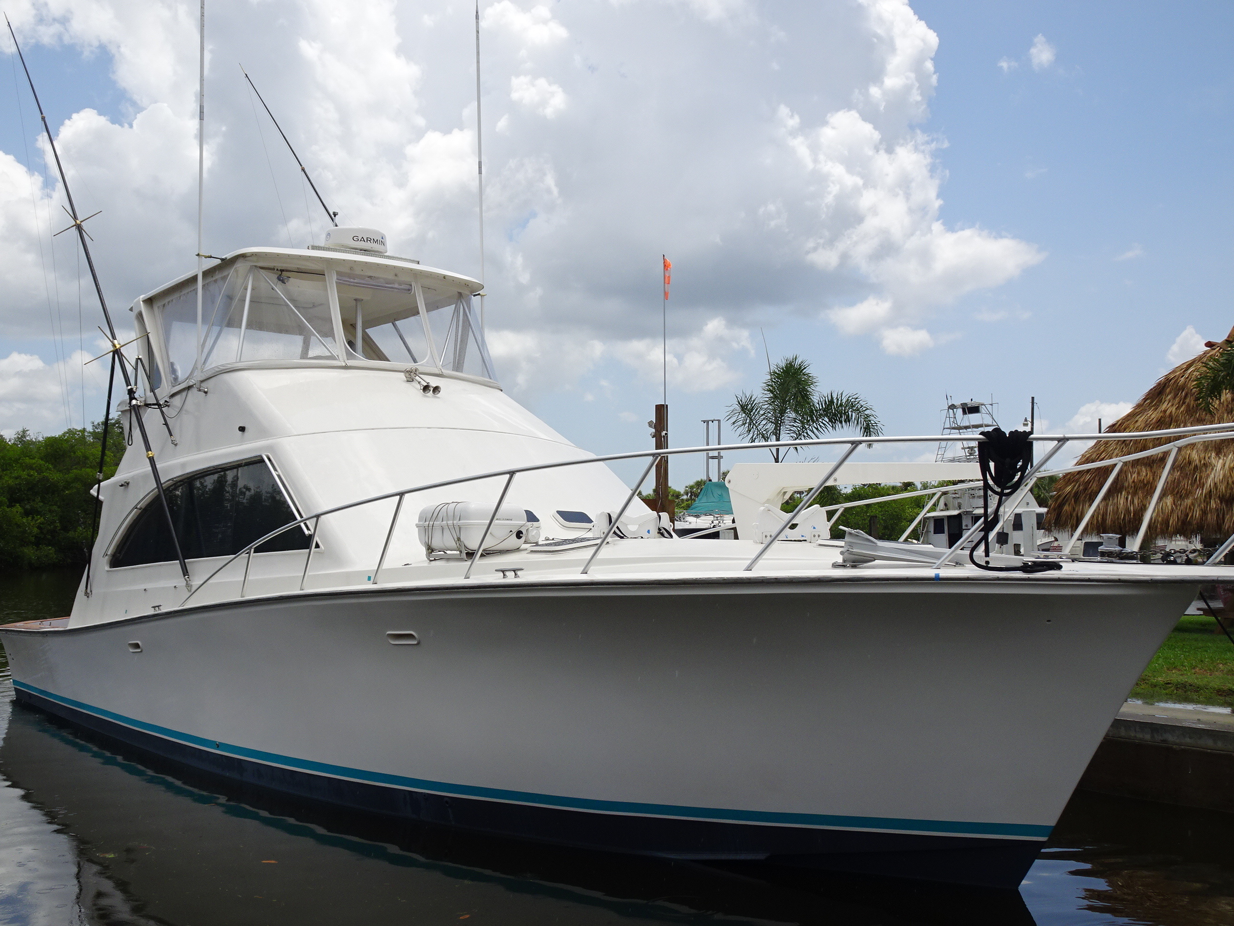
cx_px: 617
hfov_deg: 51.4
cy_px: 463
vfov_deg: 39.7
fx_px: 1283
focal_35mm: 36
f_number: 4
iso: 80
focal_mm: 6.17
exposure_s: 1/1000
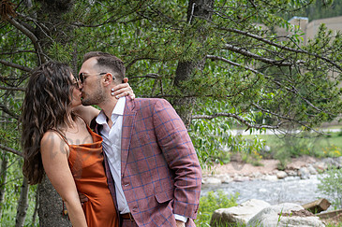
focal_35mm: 70
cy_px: 141
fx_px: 665
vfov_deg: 19.4
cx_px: 99
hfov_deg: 28.6
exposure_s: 1/640
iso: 400
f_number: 4
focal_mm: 44
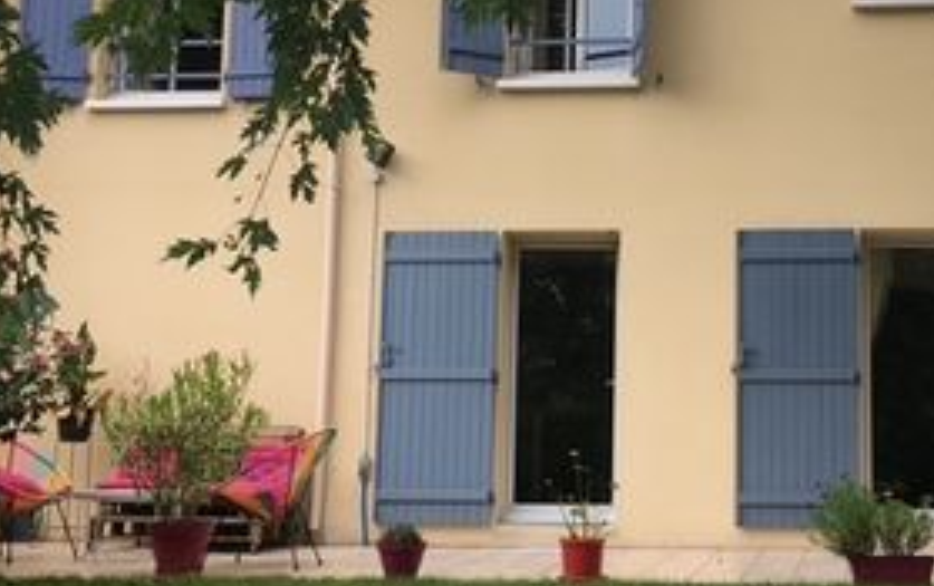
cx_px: 676
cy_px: 184
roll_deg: -1.2
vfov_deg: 19.7
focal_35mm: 66
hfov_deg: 30.6
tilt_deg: +9.8
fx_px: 1682
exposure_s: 1/254
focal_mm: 4.15
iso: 25
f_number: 2.2
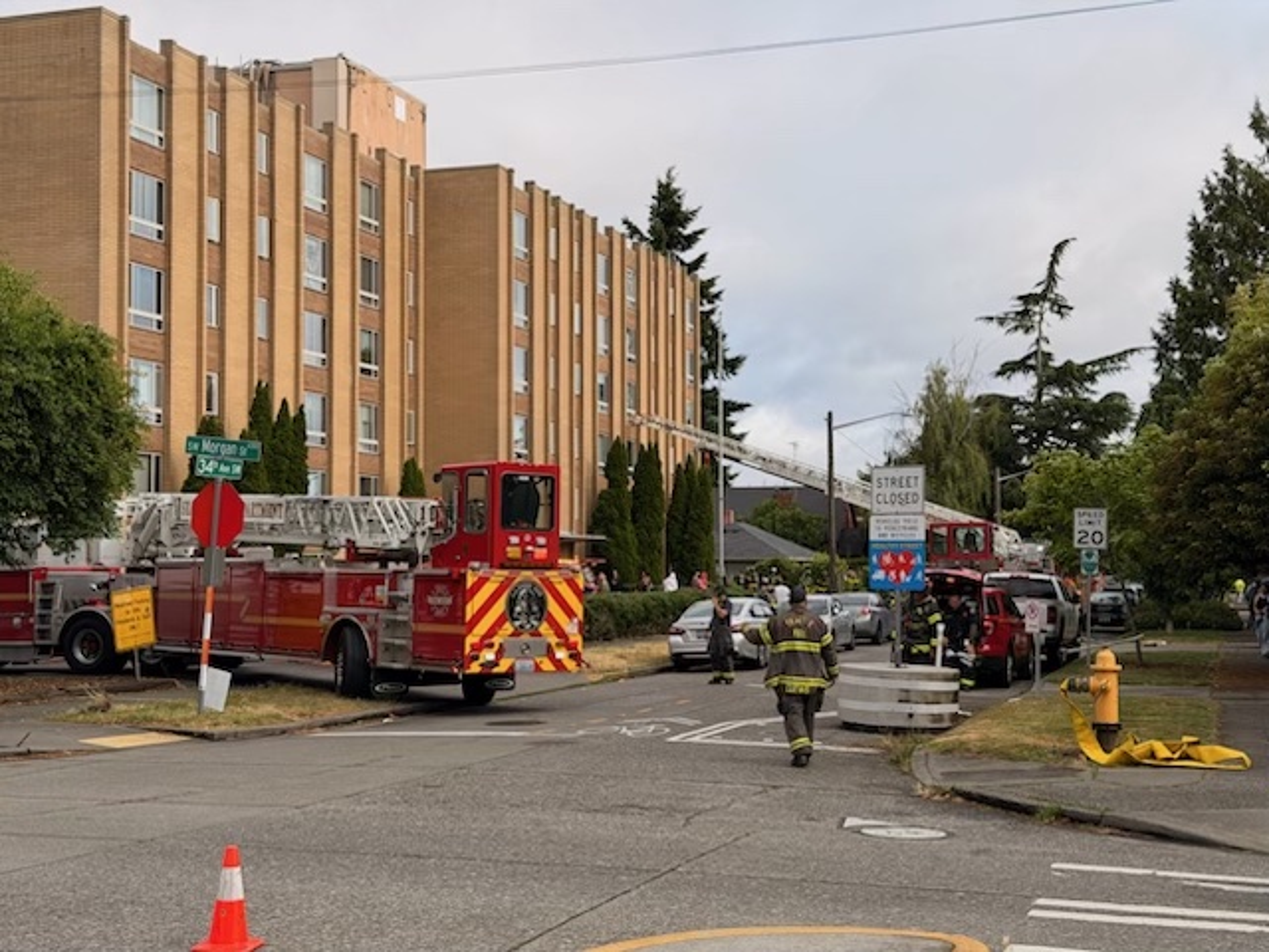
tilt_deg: +3.5
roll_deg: +0.1
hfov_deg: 39.7
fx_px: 1760
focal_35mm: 48
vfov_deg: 30.3
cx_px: 634
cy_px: 476
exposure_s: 1/4098
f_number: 1.78
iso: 64
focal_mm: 6.76
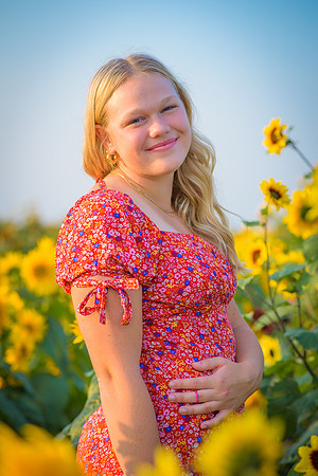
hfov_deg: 16.1
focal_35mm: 85
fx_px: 1126
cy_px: 238
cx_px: 159
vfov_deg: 23.9
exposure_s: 1/500
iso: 100
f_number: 2.8
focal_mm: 85
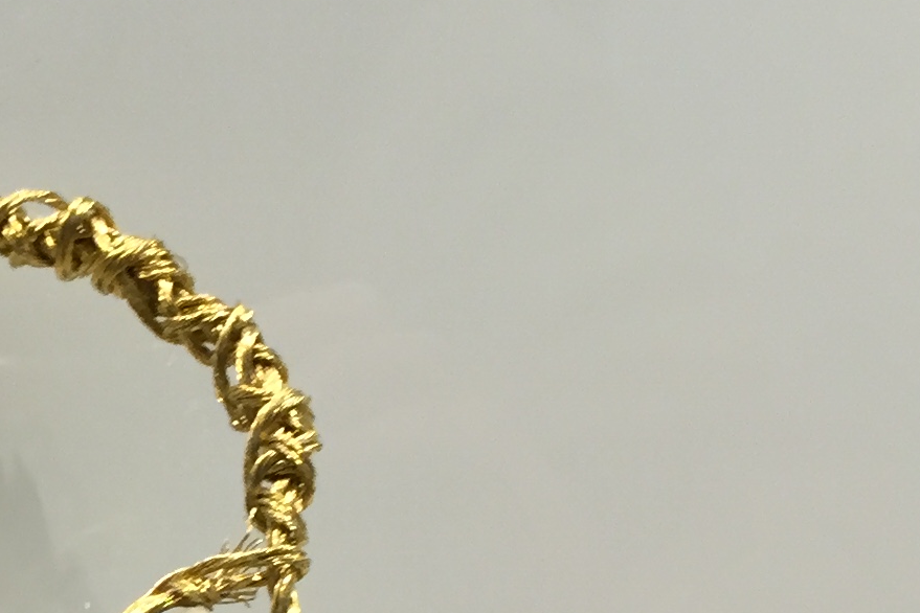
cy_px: 997
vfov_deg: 11.6
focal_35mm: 112
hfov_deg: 16.8
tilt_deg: -9.4
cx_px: -387
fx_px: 2862
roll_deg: +3.7
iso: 80
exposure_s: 1/33
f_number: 2.2
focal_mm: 4.15
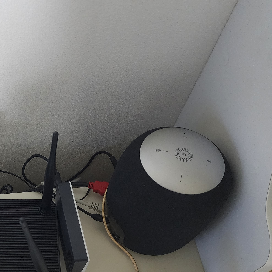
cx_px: 7
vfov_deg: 40.8
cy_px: 162
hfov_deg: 37.1
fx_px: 364
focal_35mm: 41
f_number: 1.8
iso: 640
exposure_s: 1/60
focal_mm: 6.4
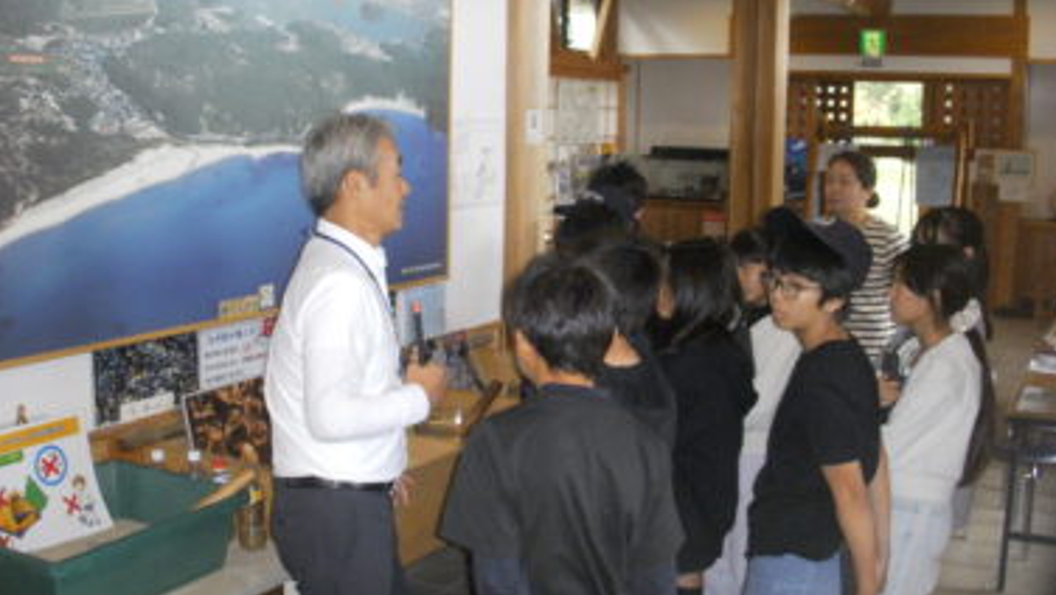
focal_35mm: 44
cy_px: 261
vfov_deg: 27.1
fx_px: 1233
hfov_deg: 46.4
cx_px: 536
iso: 500
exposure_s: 1/160
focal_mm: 6.3
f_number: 3.3
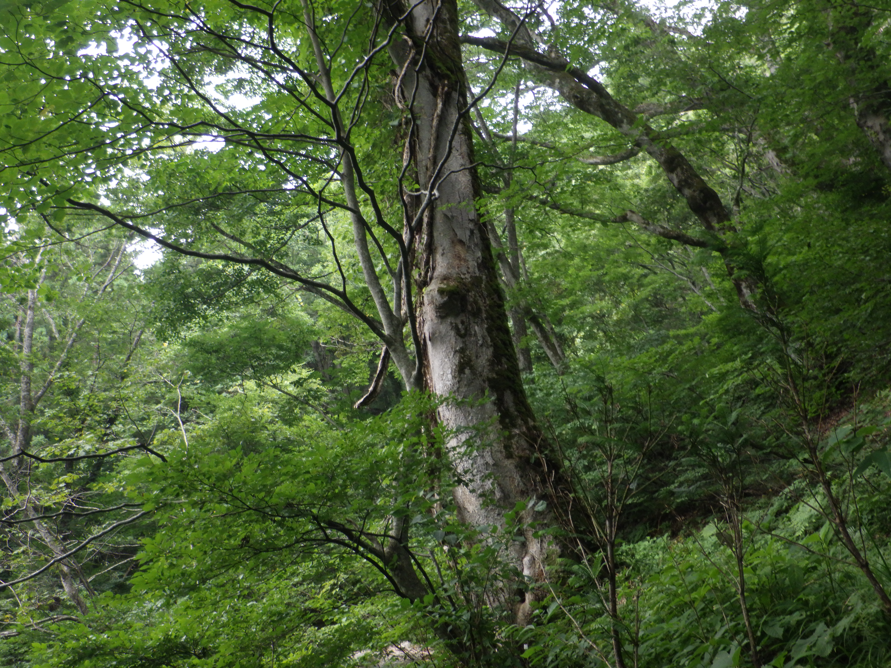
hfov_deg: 44.8
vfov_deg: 34.3
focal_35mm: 42
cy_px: 334
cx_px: 446
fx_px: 1081
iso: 250
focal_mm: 7.5
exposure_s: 1/60
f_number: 4.2
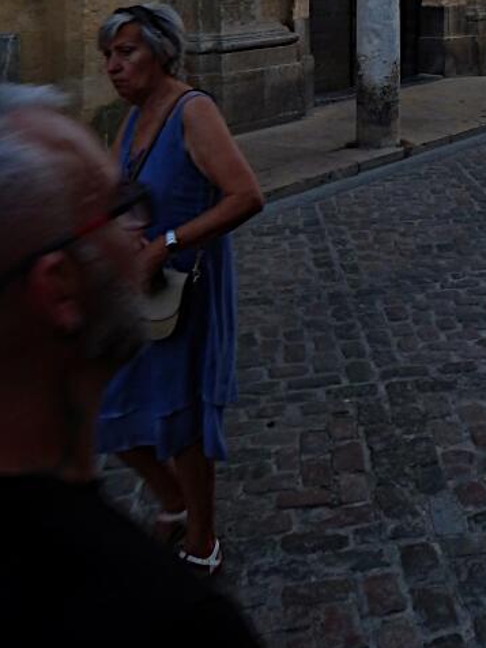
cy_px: -67
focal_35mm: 58
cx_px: 568
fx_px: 1086
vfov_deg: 29.8
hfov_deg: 23.3
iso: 125
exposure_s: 1/100
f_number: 3
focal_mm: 4
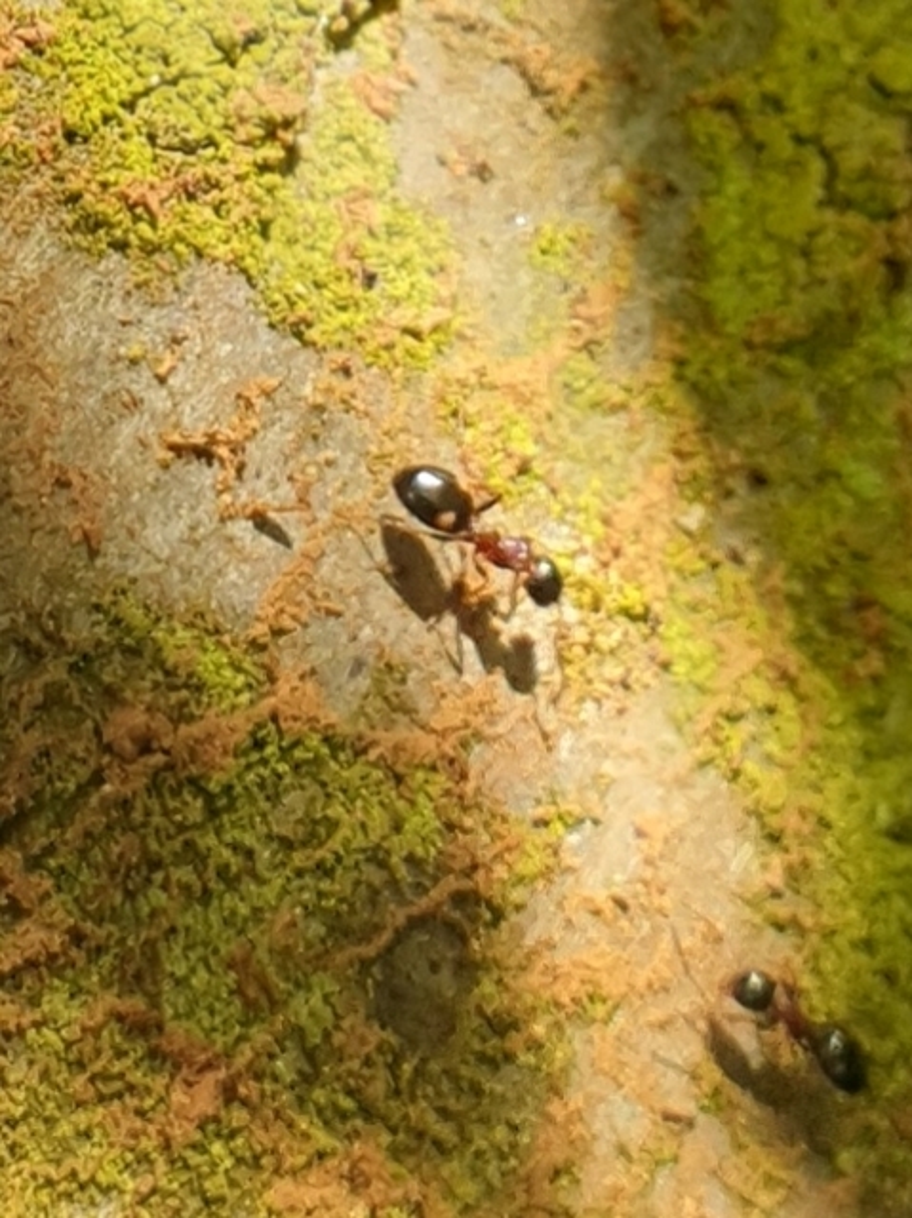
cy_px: 609
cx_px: 456
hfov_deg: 53.0
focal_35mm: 26
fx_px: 915
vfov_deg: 67.3
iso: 50
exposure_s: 1/292
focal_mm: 4.3
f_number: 2.4
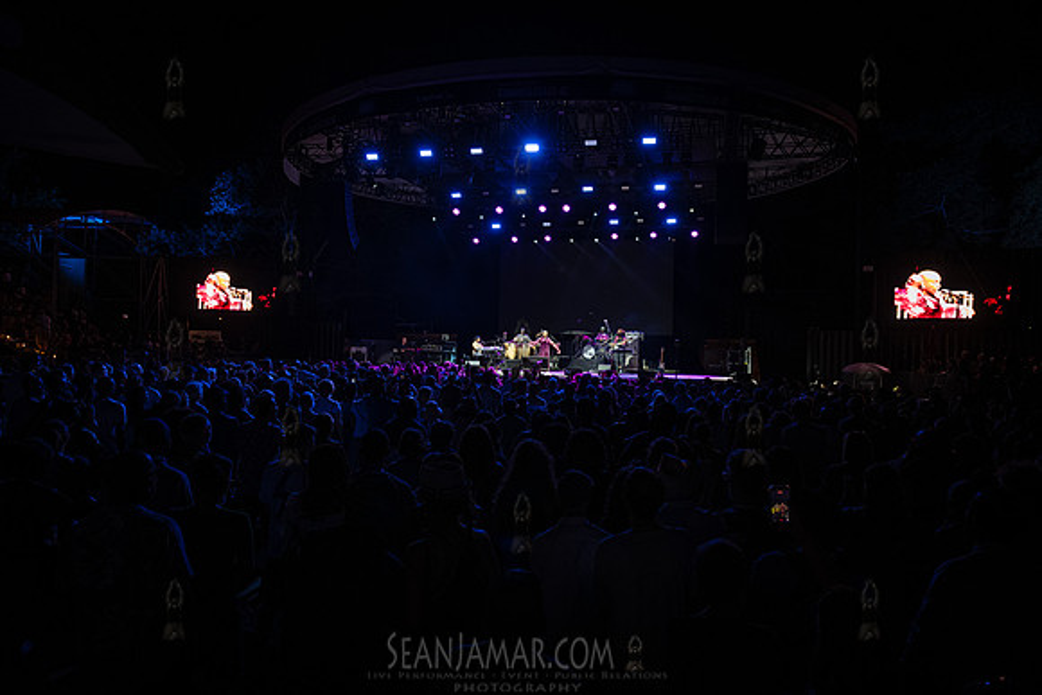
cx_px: 521
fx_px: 701
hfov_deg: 73.3
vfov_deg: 52.8
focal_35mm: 24
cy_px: 348
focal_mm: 24
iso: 4000
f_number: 4.5
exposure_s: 1/250
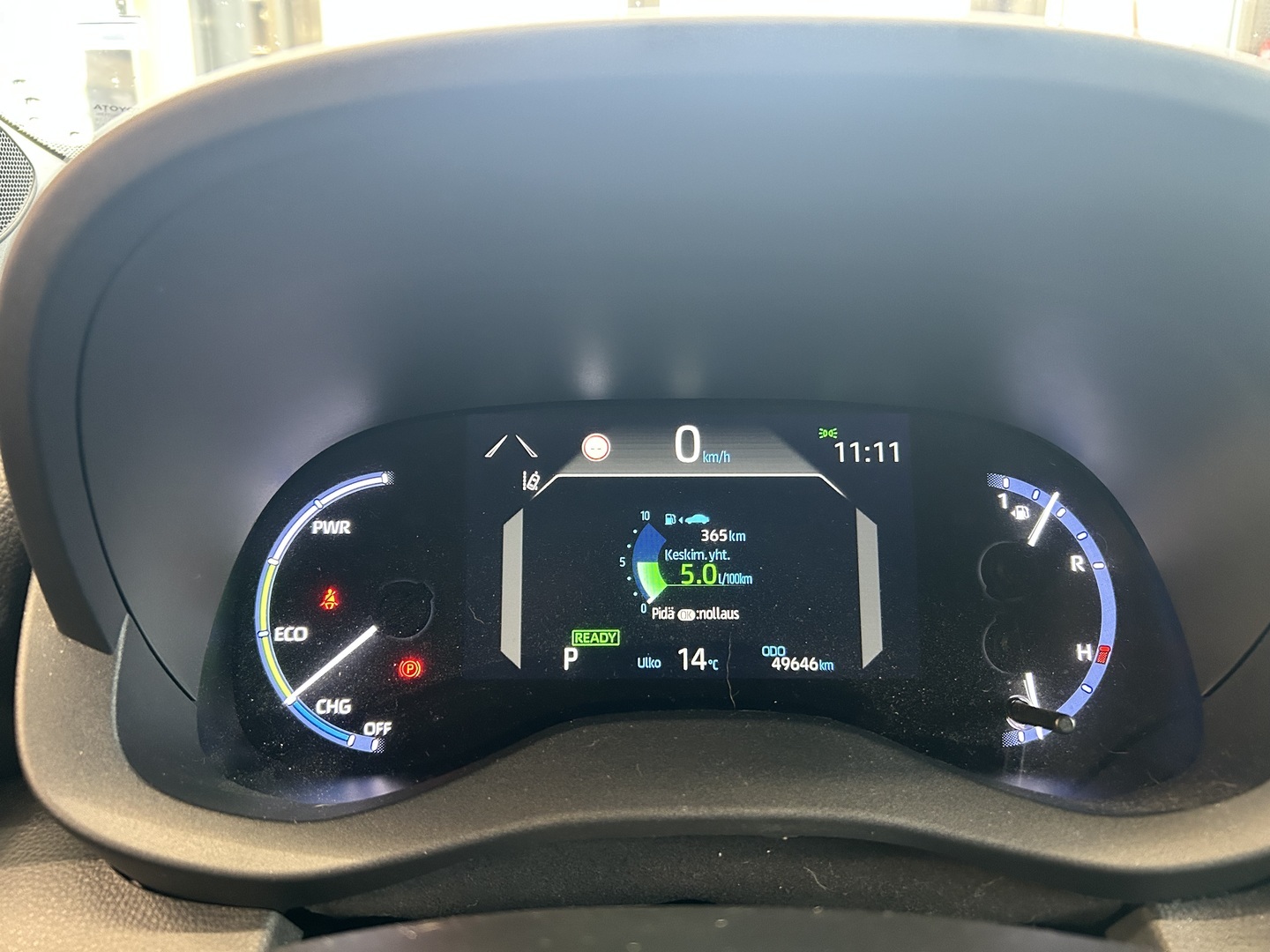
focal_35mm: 26
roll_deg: -1.1
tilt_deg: -16.6
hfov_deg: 67.3
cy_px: 476
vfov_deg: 53.1
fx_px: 954
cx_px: 635
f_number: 1.5
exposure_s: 1/49
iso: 400
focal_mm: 5.7
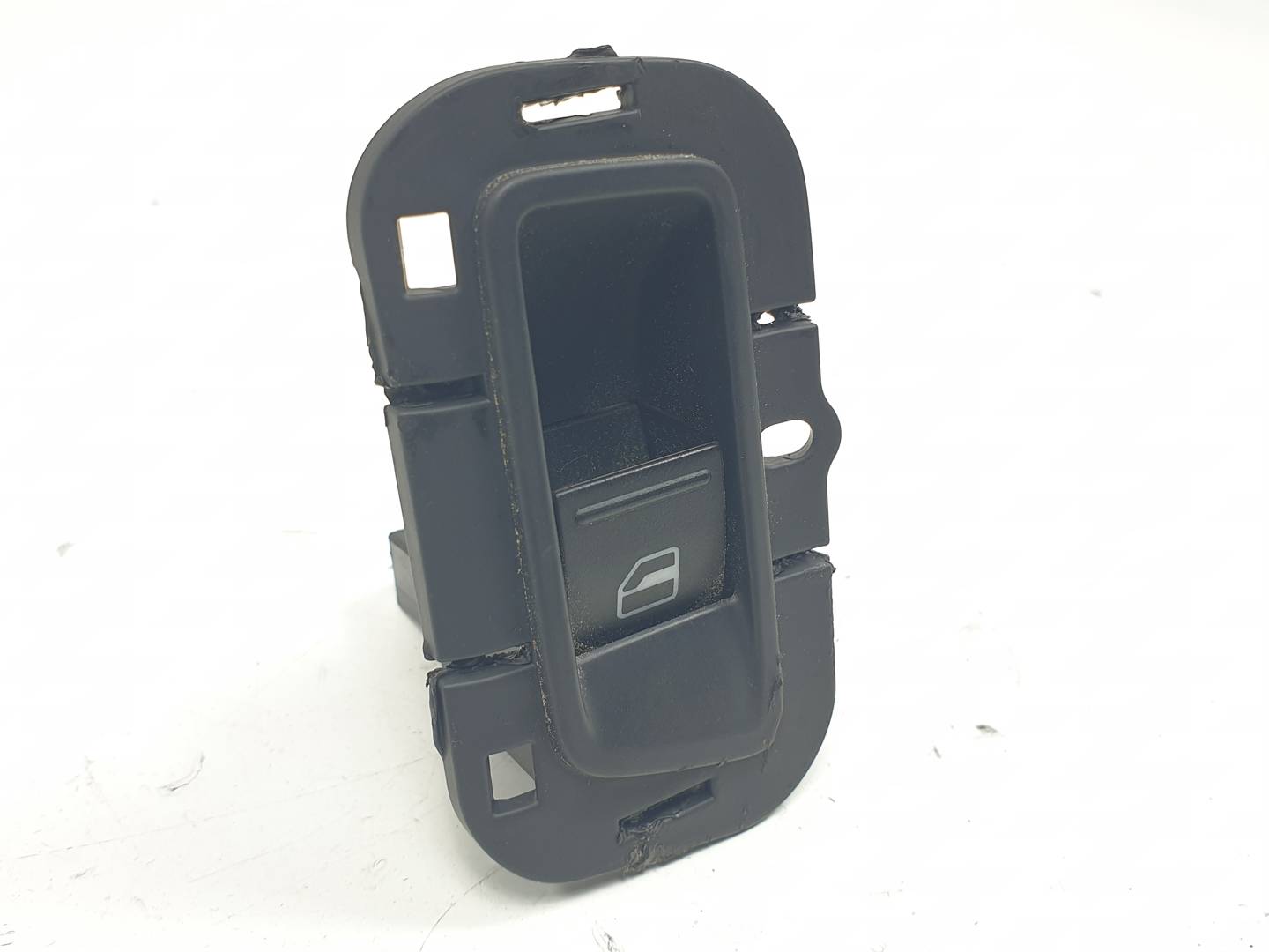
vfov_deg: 53.1
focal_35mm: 26
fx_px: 953
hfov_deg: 67.3
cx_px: 634
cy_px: 476
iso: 50
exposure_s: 1/117
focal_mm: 4.3
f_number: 2.4
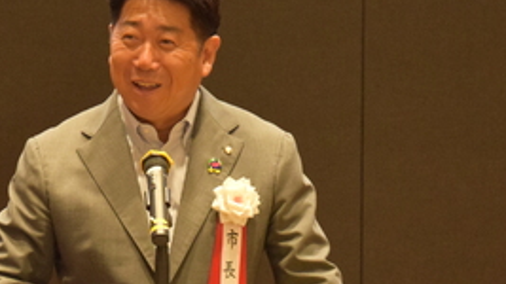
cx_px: 146
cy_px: 243
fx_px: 2645
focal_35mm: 197
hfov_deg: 10.9
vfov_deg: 6.1
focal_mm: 55
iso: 2500
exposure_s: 1/100
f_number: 4.5
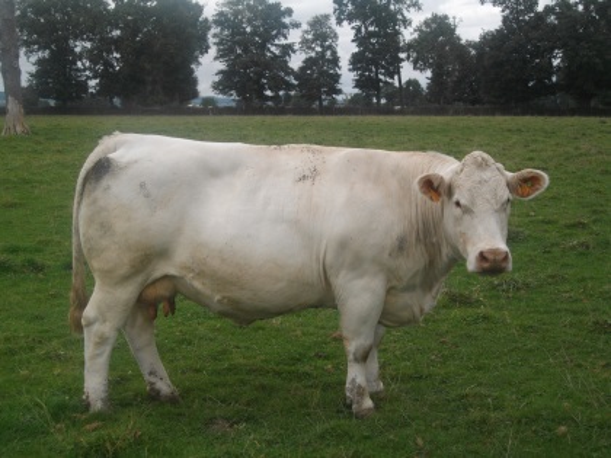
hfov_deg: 31.7
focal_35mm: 61
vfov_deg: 24.0
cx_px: 306
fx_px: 1077
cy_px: 229
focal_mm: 11
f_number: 4.1
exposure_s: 1/200
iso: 100
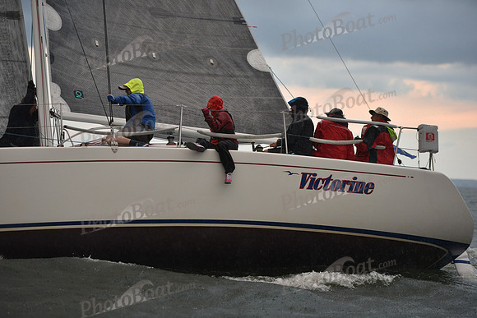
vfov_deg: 13.7
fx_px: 1325
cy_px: 159
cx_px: 238
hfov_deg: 20.4
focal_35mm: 100
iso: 400
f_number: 2.8
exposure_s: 1/500
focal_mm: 100
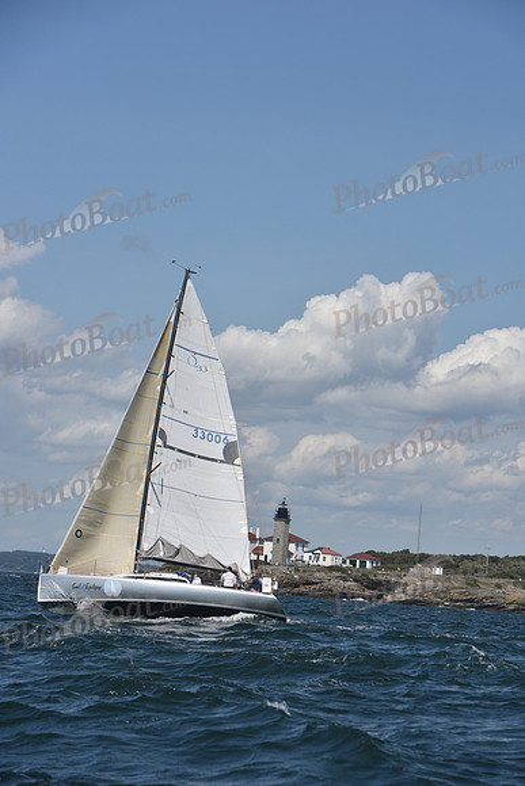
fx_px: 2405
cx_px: 262
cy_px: 393
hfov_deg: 12.5
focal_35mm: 110
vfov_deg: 18.6
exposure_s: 1/1000
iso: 250
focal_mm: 110
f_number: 7.1
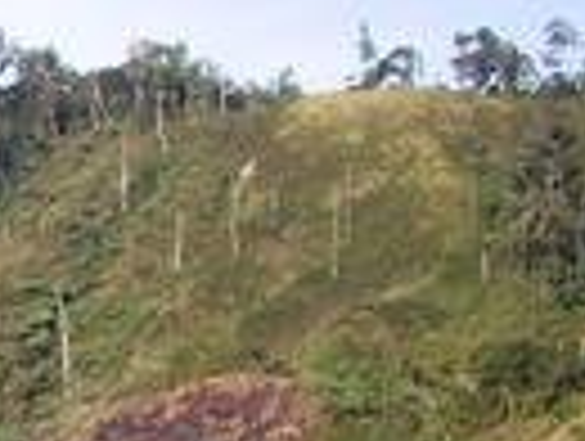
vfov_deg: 6.5
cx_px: -814
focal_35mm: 215
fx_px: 3640
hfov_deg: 8.4
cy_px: 1125
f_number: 4.3
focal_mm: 5.8
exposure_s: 1/200
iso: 50
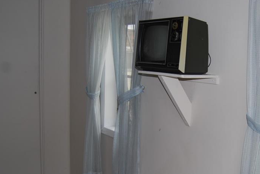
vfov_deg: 27.4
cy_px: 115
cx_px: 172
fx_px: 354
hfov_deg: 39.9
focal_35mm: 49
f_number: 3.8
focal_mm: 22
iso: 200
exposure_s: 1/60
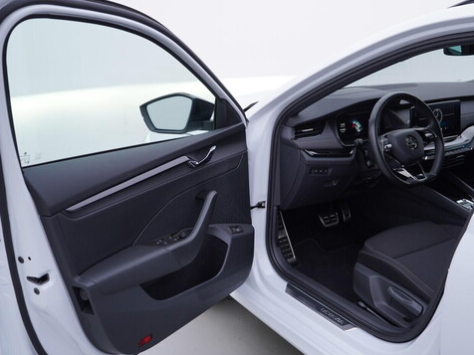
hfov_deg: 46.7
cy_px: 179
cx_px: 263
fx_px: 548
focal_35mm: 40
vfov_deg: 36.0
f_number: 3.5
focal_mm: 24
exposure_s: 1/60
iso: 125
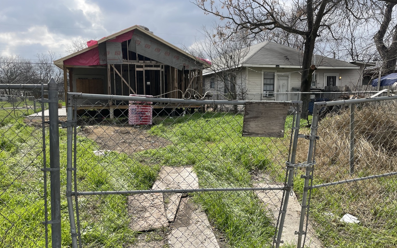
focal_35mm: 28
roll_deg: +0.8
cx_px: 198
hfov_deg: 66.5
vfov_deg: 44.4
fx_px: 303
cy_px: 143
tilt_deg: -6.8
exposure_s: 1/3040
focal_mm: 4.2
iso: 32
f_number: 1.6
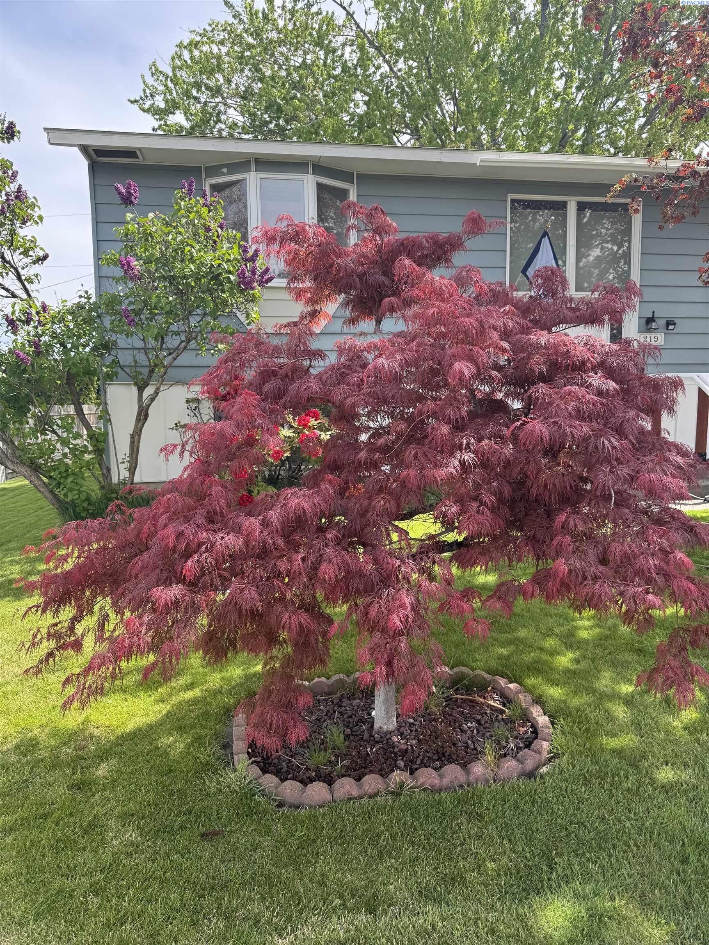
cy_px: 472
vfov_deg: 71.6
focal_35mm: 24
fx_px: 655
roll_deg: +0.4
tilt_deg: -6.2
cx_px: 354
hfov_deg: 56.8
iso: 80
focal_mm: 6.76
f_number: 1.78
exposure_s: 1/900
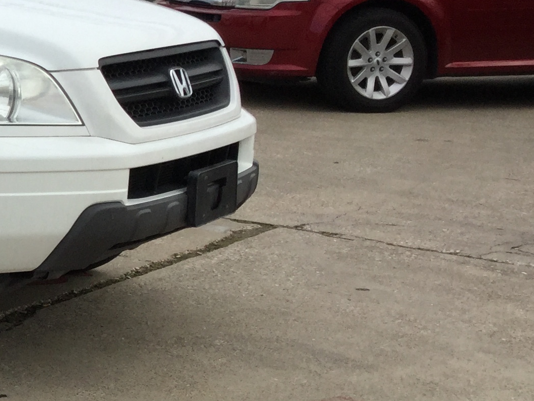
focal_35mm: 96
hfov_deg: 18.1
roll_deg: +0.3
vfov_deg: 15.4
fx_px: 1481
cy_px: 127
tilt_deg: -9.8
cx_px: -281
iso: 25
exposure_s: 1/783
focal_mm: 3.3
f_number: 2.4
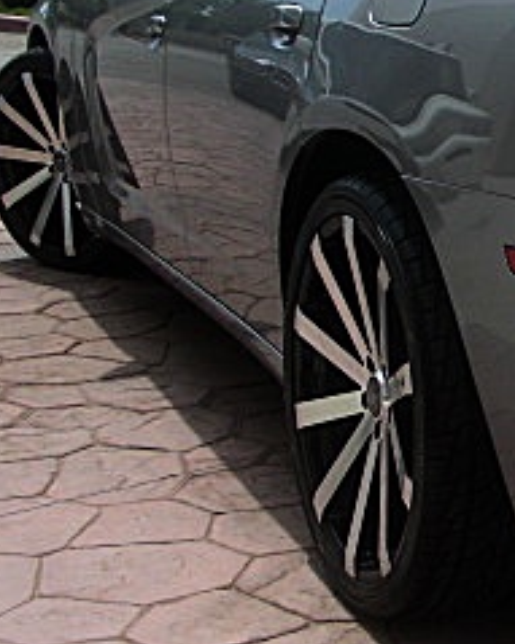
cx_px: 755
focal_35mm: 94
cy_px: 256
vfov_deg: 20.4
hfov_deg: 15.2
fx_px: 1792
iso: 50
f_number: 2.8
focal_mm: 6.3
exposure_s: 1/640
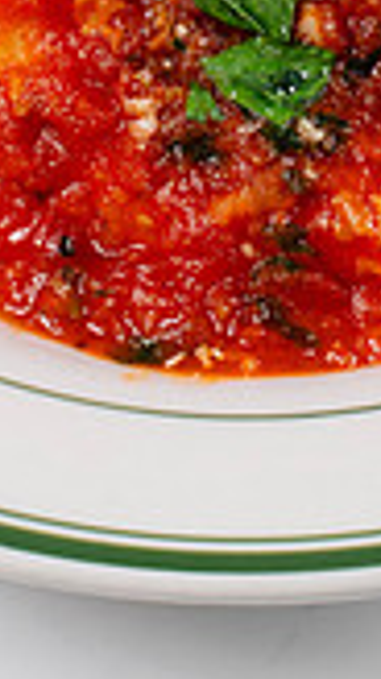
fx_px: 4319
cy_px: -57
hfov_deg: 5.0
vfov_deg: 8.9
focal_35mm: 240
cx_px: 261
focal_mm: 50
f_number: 11
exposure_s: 1/250
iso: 200
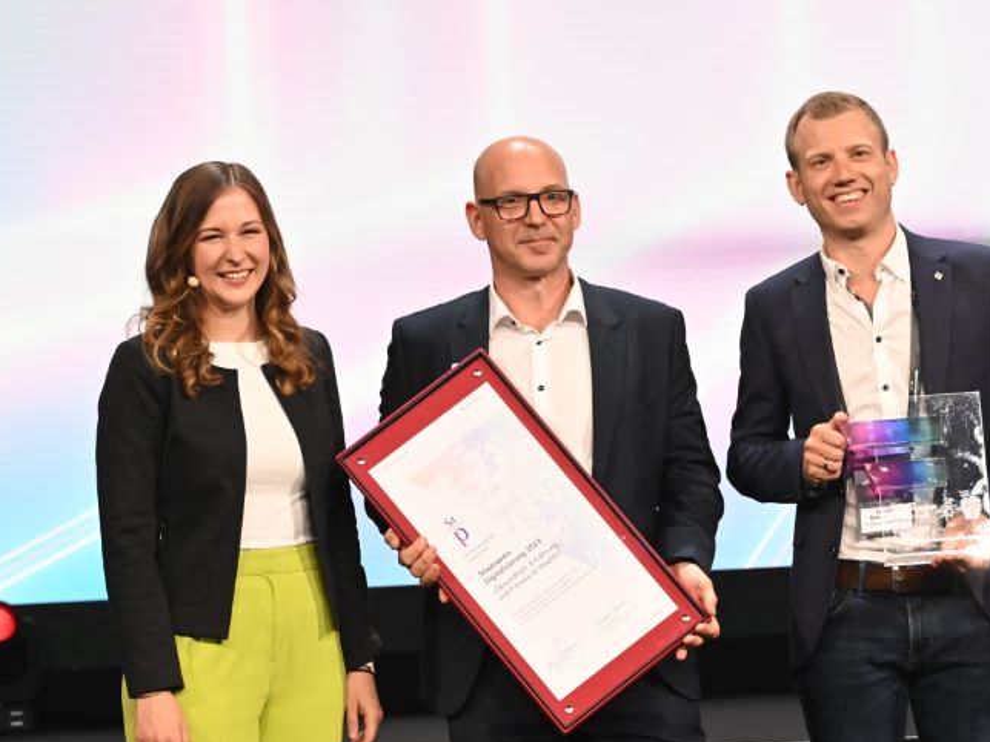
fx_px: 4690
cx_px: 681
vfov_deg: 9.0
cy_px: 436
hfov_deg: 12.0
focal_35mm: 164
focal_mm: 110
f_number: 5.6
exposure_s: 1/250
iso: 8000
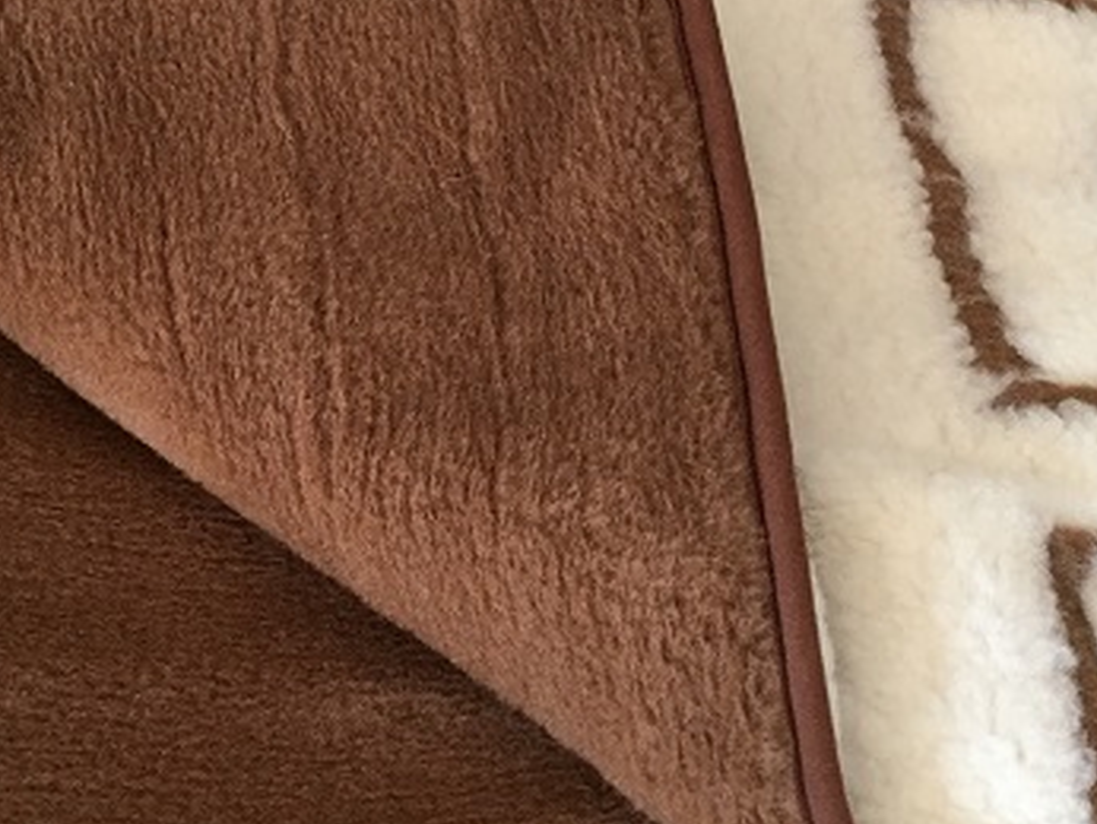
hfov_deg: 28.9
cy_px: 314
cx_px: 422
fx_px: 2125
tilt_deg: -51.6
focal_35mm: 67
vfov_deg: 21.9
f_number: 2.2
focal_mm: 4.15
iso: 64
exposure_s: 1/33
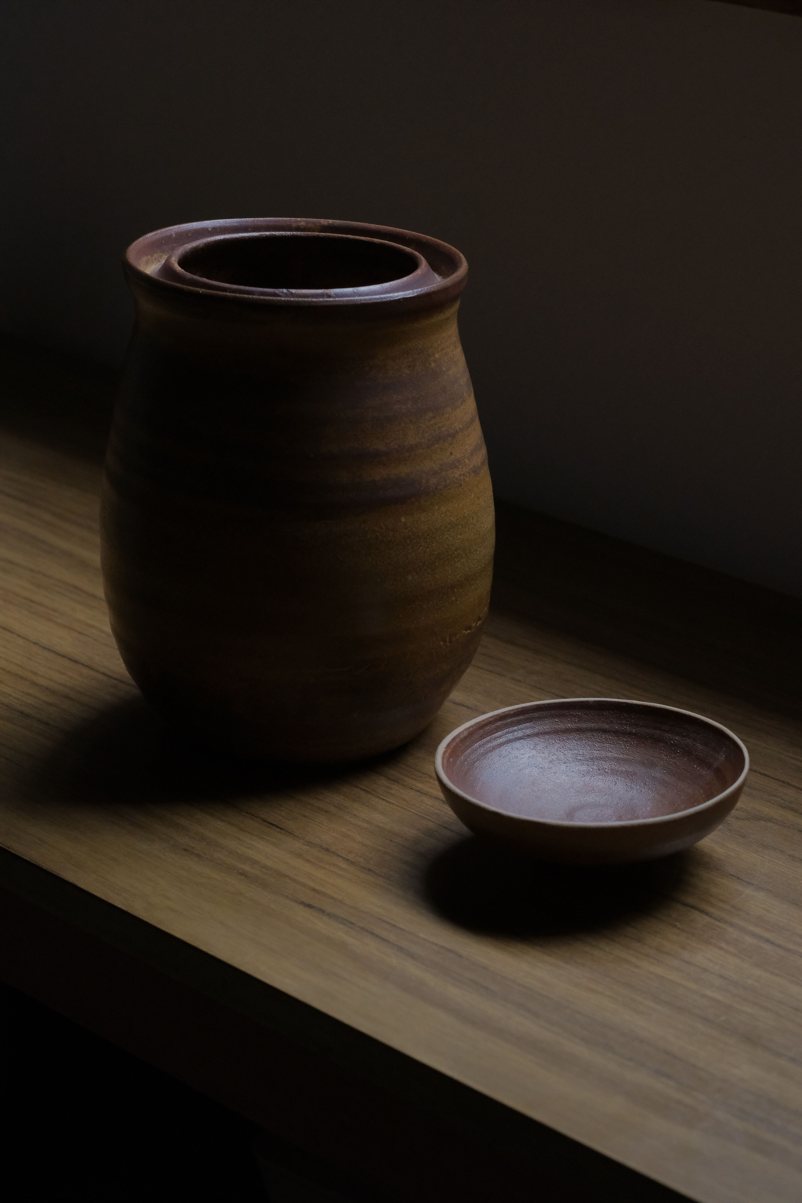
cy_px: 602
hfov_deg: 16.3
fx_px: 2807
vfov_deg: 24.2
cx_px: 401
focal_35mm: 84
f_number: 6.4
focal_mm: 56
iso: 3200
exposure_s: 1/500
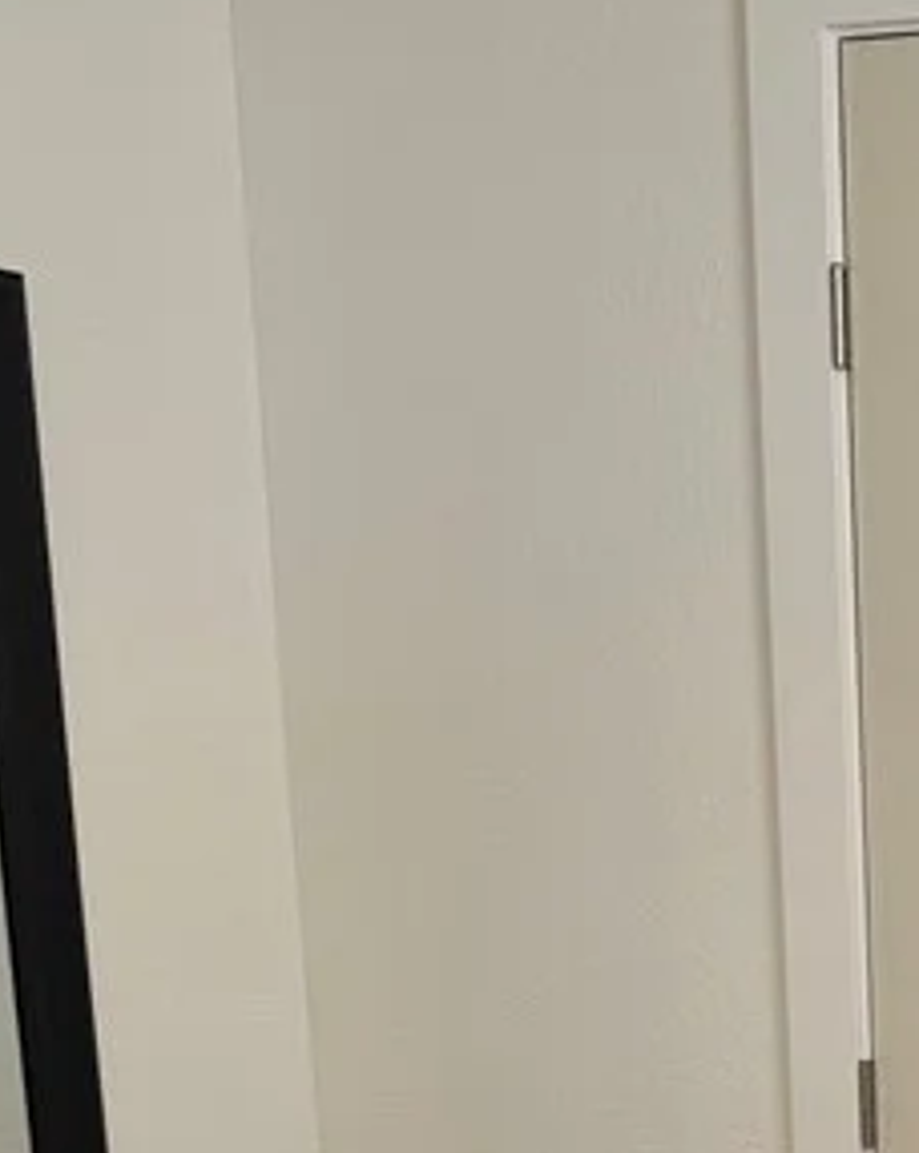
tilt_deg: -15.3
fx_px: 2862
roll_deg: +0.3
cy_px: 1508
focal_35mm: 84
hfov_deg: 17.2
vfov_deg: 20.7
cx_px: 1181
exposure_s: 1/120
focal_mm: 6.76
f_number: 1.78
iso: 100
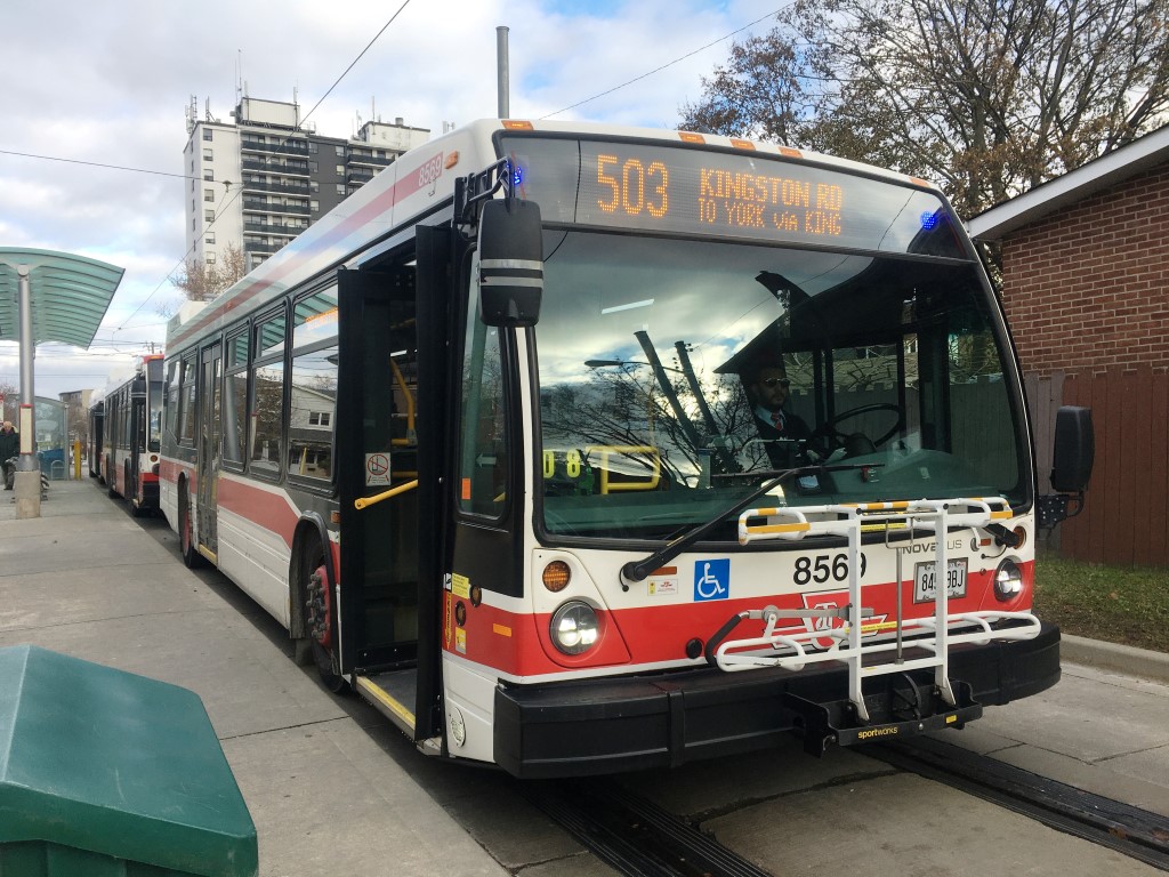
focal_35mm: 29
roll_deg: +0.1
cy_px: 438
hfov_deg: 61.7
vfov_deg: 48.2
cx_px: 584
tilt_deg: -0.5
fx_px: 979
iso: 25
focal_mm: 4.15
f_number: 2.2
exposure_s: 1/418
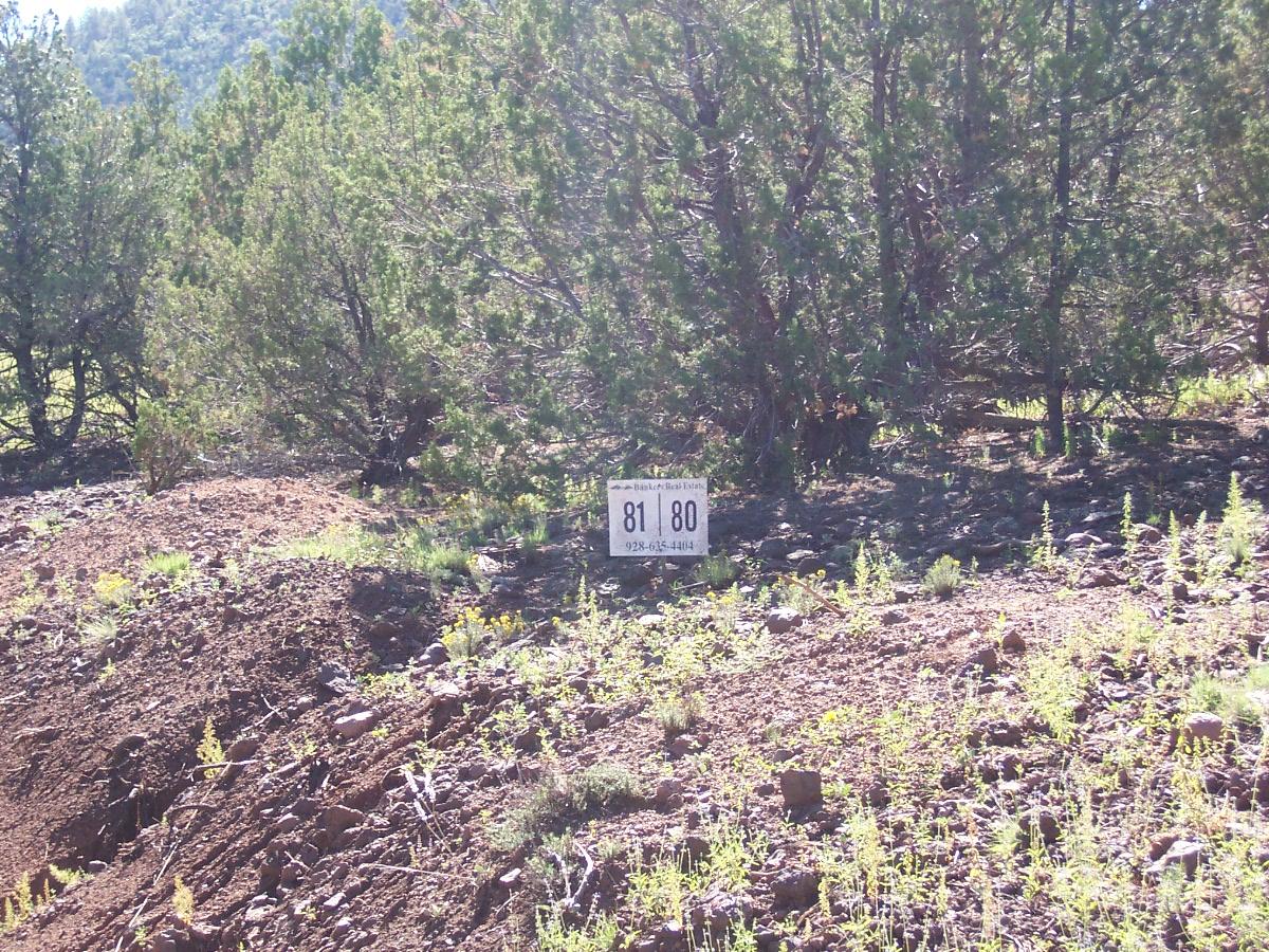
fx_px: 4179
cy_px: 476
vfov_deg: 13.0
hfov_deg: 17.3
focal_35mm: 114
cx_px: 634
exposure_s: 1/125
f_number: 4.8
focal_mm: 17.6
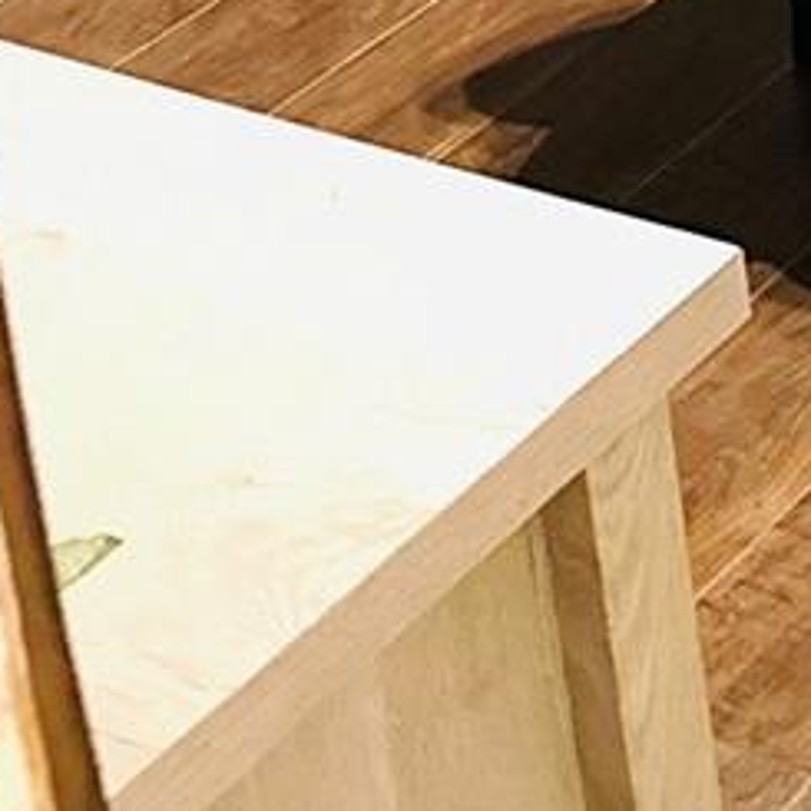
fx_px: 3525
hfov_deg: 11.7
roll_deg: -1.0
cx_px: 1672
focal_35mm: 133
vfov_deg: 11.9
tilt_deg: -18.9
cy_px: -735
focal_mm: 6.86
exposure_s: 1/40
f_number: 1.78
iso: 800
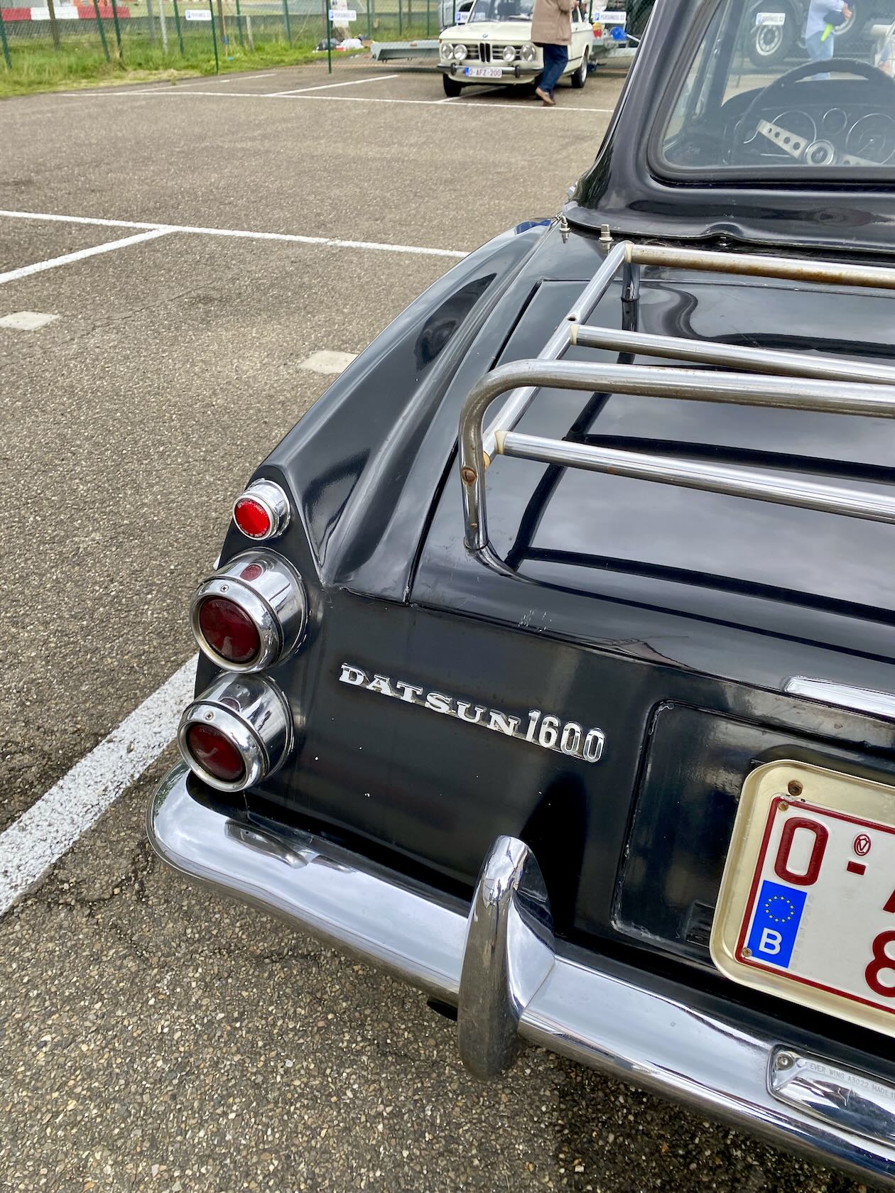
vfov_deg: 67.3
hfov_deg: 53.1
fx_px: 896
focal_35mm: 26
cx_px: 448
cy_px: 596
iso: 32
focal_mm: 4.25
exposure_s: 1/685
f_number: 1.8
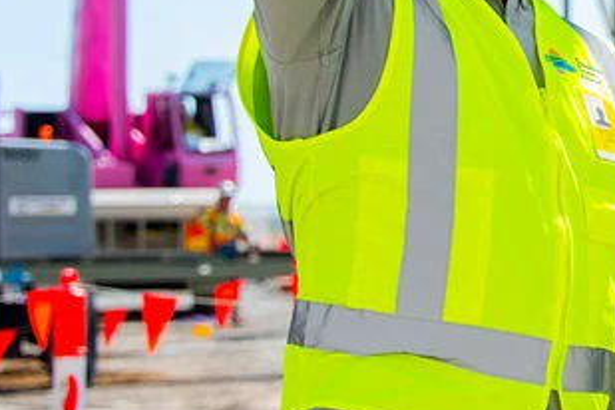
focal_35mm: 139
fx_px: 2374
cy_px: 128
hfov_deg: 13.8
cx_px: 955
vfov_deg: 9.9
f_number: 3.2
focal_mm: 42
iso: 500
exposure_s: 1/3900
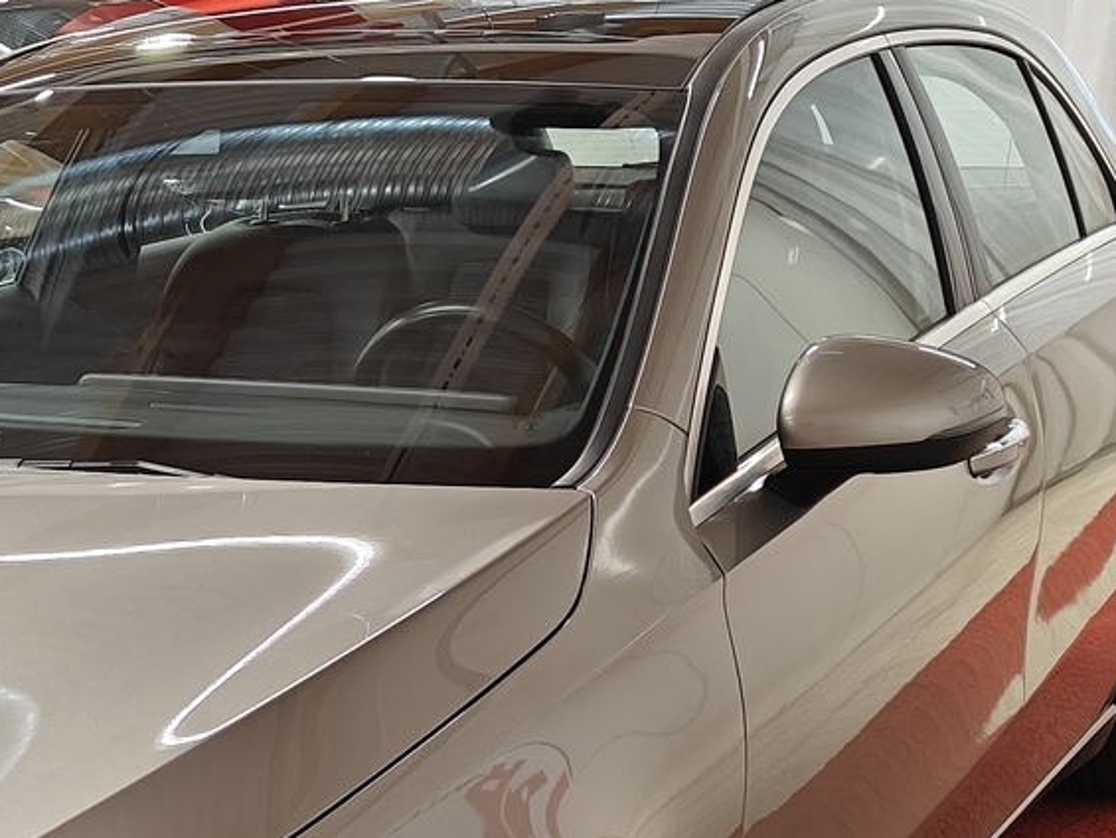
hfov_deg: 23.7
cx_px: 22
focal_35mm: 79
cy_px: 927
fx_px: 2547
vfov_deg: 18.0
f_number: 1.8
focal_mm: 5.59
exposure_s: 1/60
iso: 64
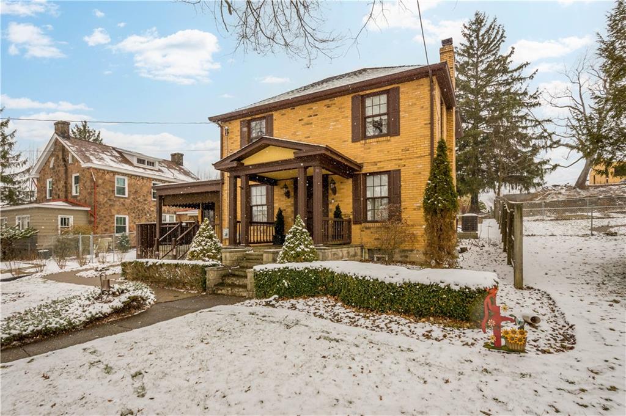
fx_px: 313
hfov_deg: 90.0
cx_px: 313
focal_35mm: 18
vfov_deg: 67.3
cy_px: 208
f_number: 6.3
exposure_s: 1/1000
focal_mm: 12
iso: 100
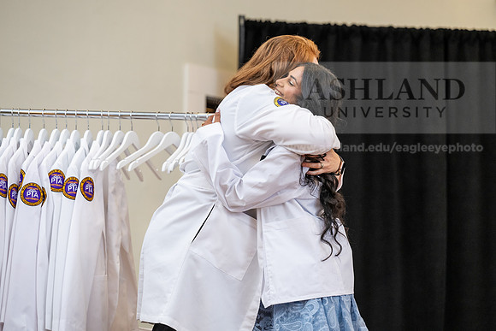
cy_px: 166
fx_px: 1929
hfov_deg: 14.7
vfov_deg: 9.8
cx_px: 248
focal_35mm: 140
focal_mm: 140
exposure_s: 1/200
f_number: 3.5
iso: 1600
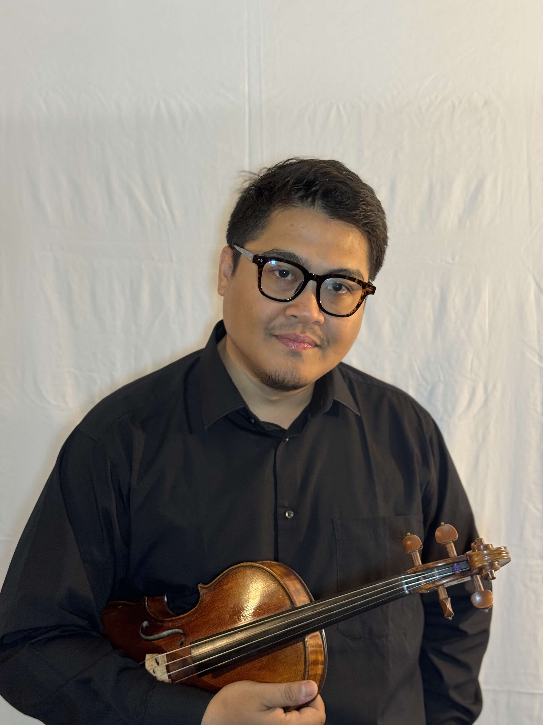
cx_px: 272
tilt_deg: -6.3
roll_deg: -0.5
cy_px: 362
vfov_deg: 39.7
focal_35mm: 48
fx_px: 1004
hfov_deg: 30.3
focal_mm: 6.76
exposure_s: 1/50
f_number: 1.78
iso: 250
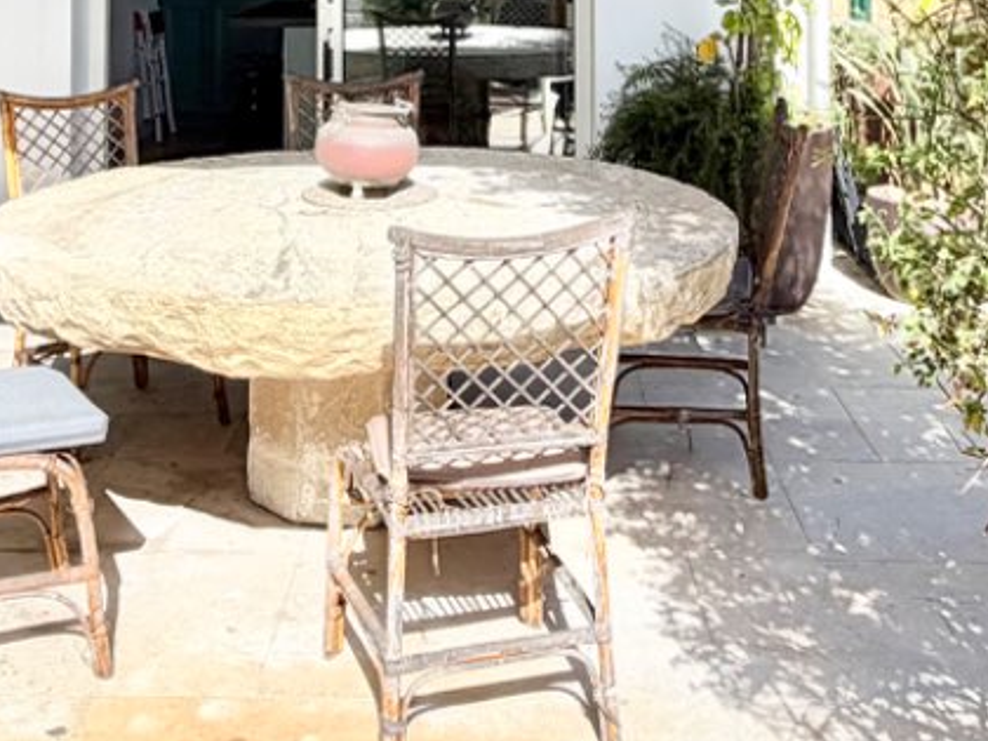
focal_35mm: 50
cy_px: -135
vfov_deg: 26.1
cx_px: 499
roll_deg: +0.1
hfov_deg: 38.2
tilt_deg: +2.3
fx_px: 1427
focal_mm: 2.22
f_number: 2.2
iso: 32
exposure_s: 1/770
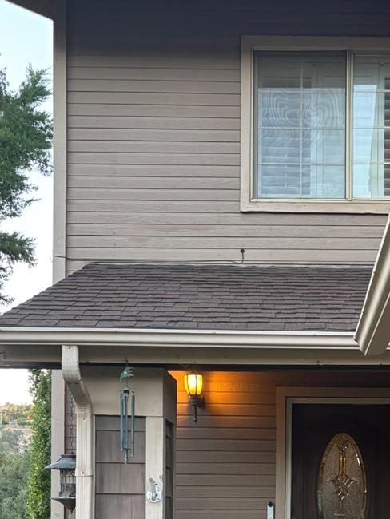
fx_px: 901
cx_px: 322
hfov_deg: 24.0
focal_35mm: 60
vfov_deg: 30.0
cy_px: 515
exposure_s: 1/72
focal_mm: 5.96
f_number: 1.6
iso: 125
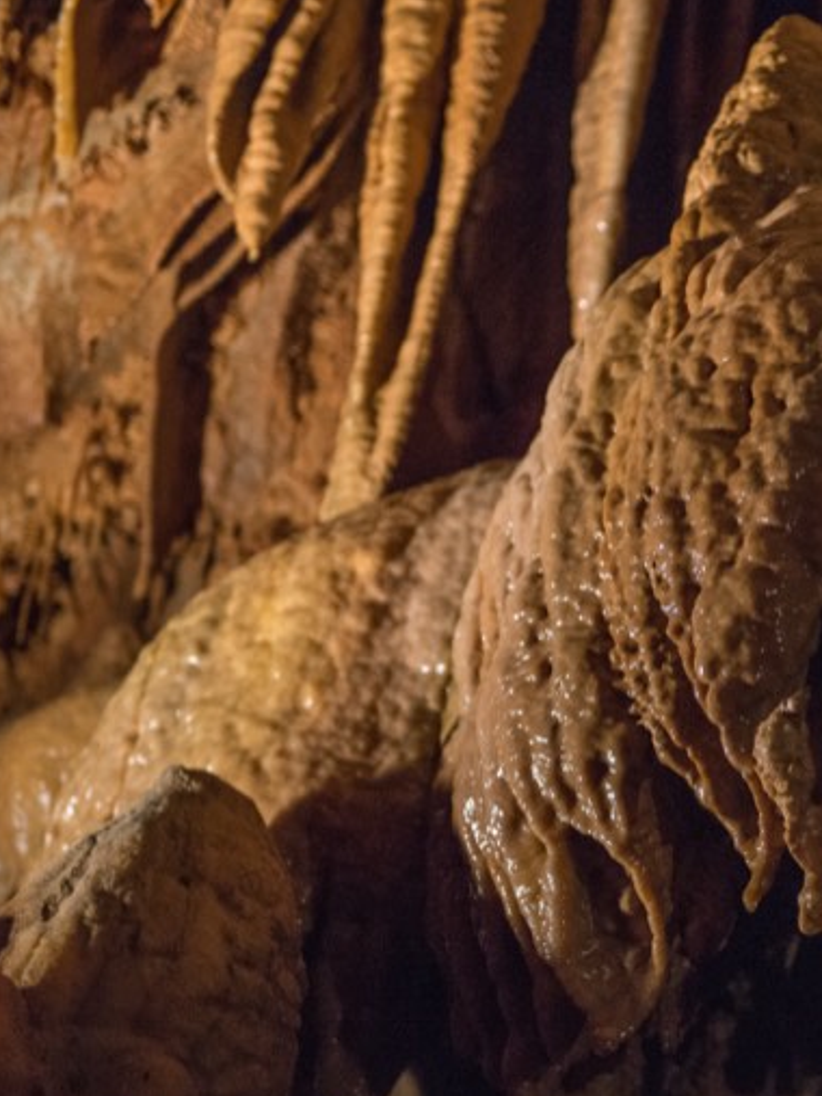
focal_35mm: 99
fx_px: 3136
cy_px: 597
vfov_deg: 19.8
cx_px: 967
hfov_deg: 14.5
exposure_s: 1/80
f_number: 2.8
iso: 3200
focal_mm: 58
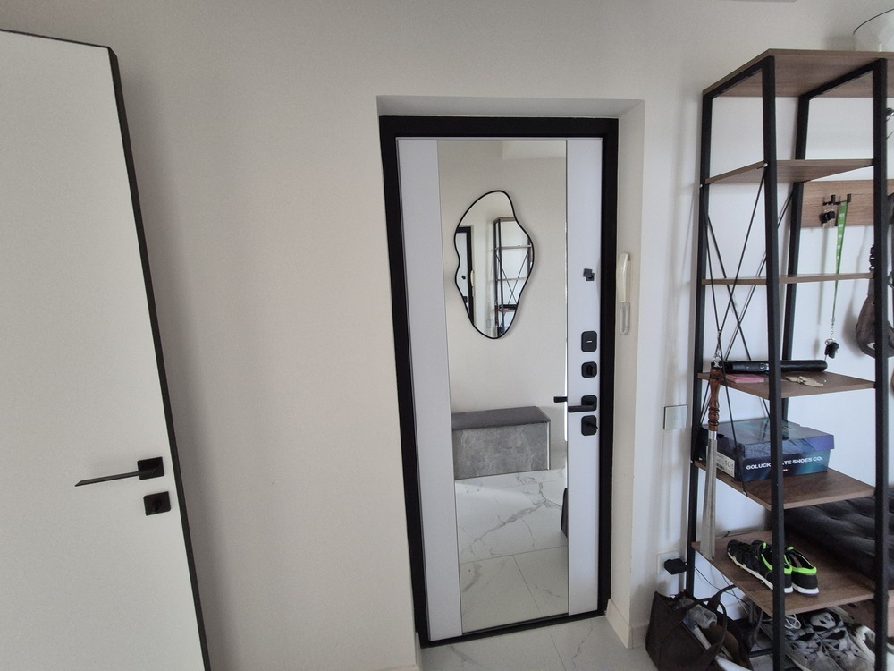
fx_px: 336
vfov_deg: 89.9
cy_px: 336
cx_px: 447
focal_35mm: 13
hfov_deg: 106.2
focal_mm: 2.2
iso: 500
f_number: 2.2
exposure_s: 1/100
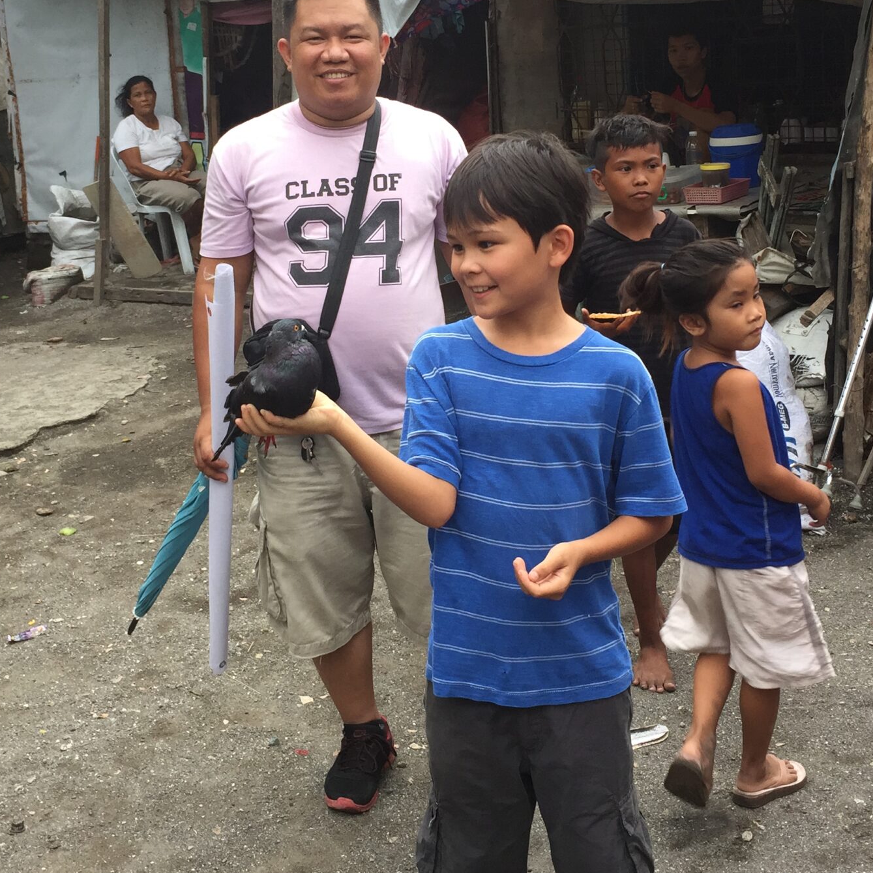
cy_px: 309
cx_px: 439
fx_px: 1398
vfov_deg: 34.4
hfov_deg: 34.7
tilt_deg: -10.2
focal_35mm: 49
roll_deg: +4.8
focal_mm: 4.15
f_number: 2.2
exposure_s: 1/120
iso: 50
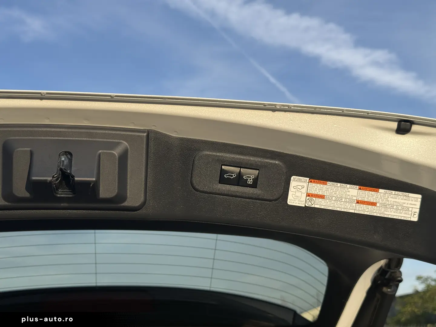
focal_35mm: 48
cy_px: 164
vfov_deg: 30.3
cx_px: 218
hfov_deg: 39.7
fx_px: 605
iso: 80
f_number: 1.78
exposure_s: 1/2208
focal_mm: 6.76
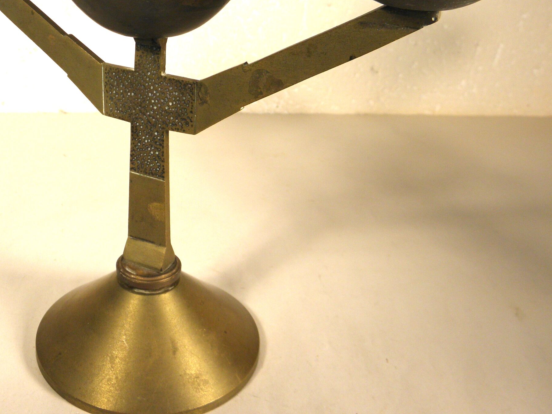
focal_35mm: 41
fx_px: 654
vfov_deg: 34.9
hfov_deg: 45.2
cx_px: 194
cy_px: 148
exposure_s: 1/100
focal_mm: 5.2
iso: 100
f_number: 3.5
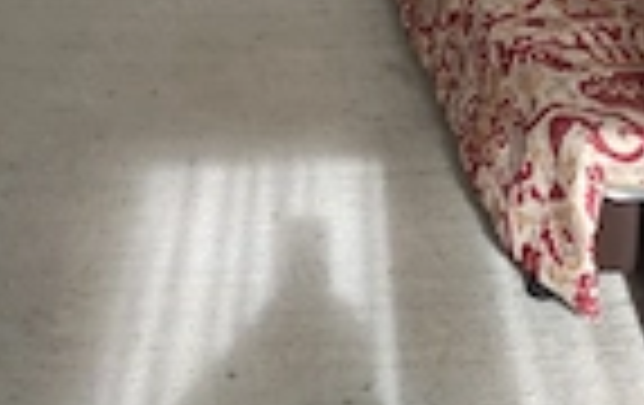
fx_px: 1301
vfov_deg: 15.4
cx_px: 297
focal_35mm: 74
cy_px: -313
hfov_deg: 27.8
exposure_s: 1/50
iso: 223
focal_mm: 5.43
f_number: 1.89
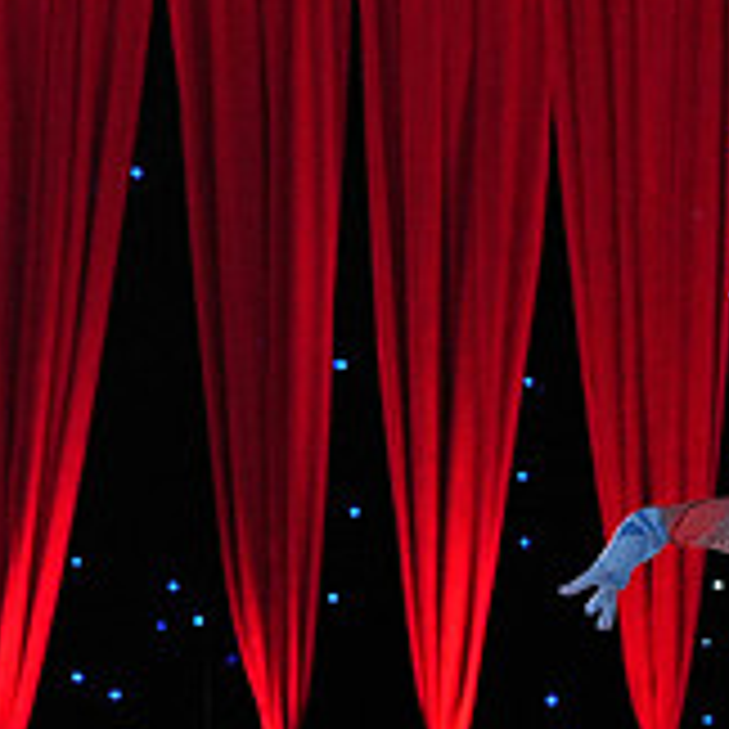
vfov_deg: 7.1
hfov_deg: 6.9
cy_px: 776
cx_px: 1274
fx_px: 5885
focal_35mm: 247
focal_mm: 81
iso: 1600
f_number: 5
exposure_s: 1/400
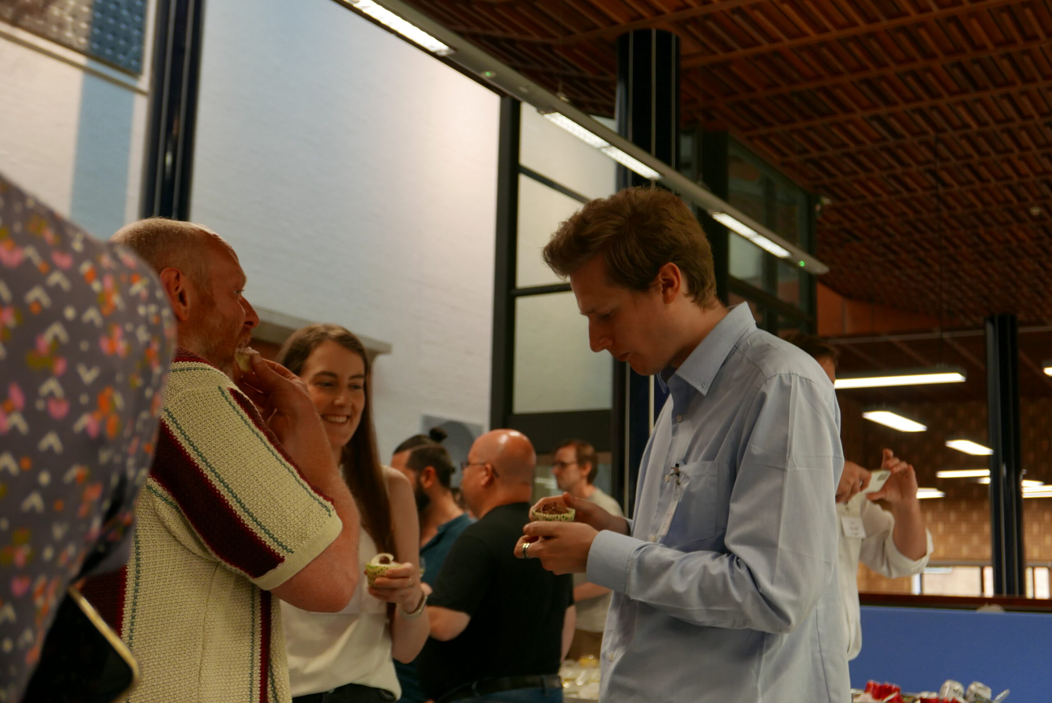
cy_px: 352
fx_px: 1345
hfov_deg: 42.7
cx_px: 526
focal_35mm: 46
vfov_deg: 29.3
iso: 400
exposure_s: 1/100
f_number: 2.6
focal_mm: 20.6
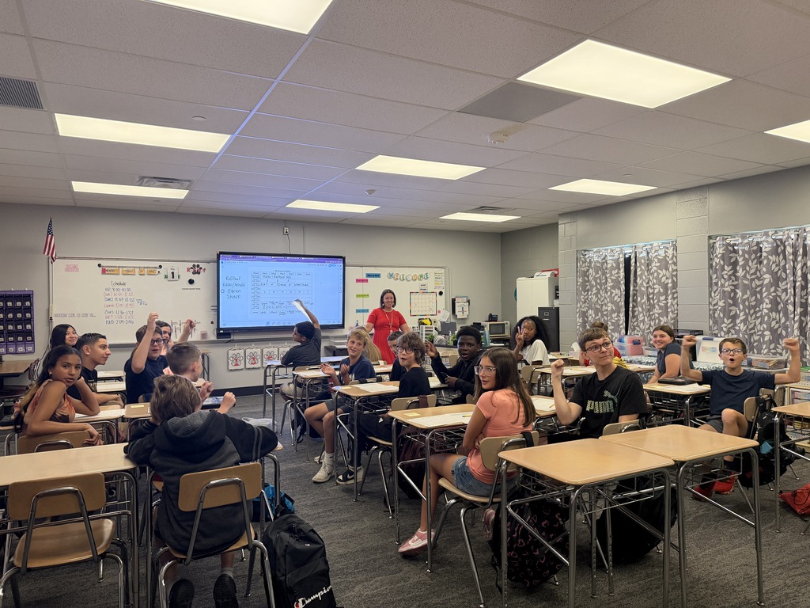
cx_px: 405
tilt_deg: -0.5
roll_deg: +0.9
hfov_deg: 71.6
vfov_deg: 56.8
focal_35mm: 24
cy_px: 304
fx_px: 562
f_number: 1.78
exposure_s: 1/60
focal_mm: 6.76
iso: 250
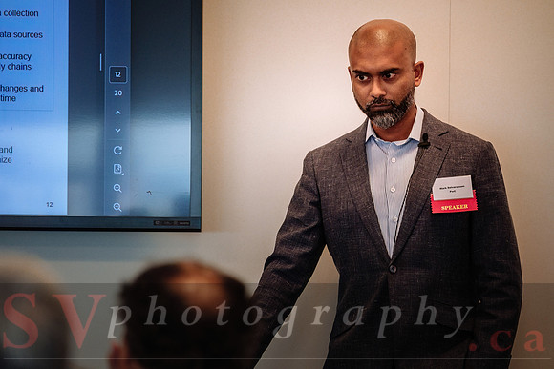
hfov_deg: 19.3
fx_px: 1627
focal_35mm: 106
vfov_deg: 13.0
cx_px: 277
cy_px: 184
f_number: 2.8
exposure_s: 1/320
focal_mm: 66
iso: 1250
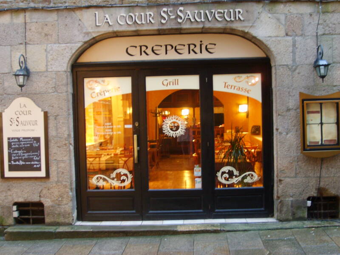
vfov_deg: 33.6
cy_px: 128
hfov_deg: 43.9
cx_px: 170
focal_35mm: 43
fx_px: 422
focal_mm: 7.2
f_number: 3
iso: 139
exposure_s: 1/6
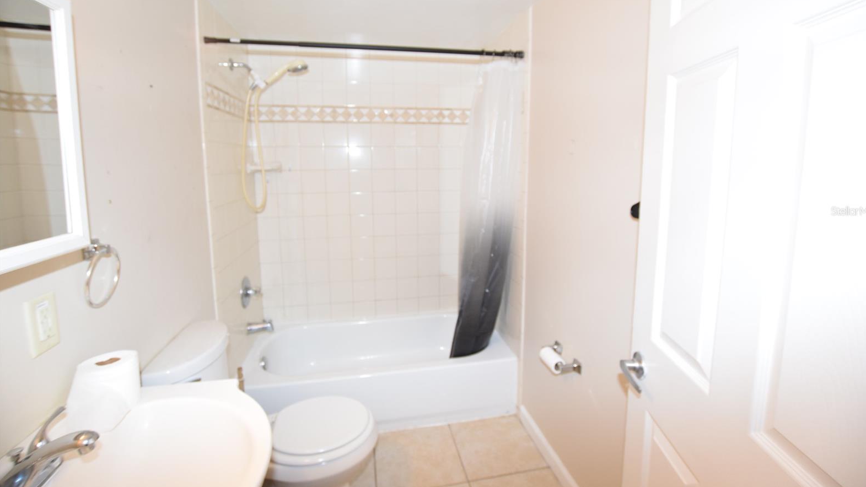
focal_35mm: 16
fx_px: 367
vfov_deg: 66.8
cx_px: 439
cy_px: 211
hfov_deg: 99.4
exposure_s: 1/80
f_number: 4.5
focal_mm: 10
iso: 800
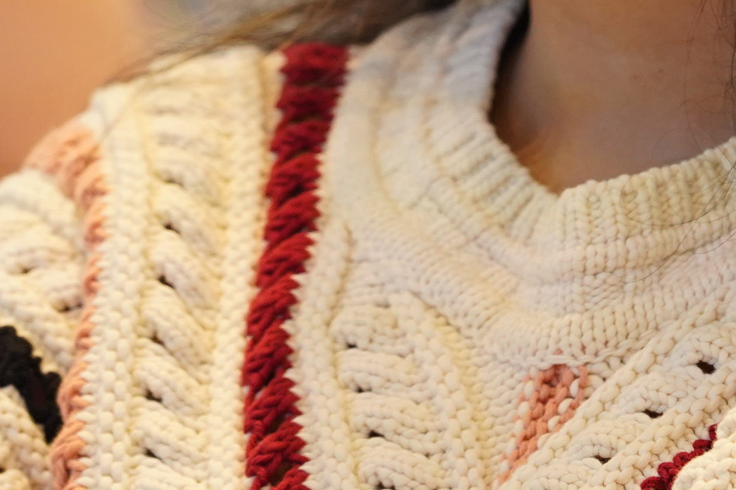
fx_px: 19641
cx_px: 331
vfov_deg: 1.4
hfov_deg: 2.1
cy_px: -432
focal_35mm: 961
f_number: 2.8
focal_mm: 200
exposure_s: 1/125
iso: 1000
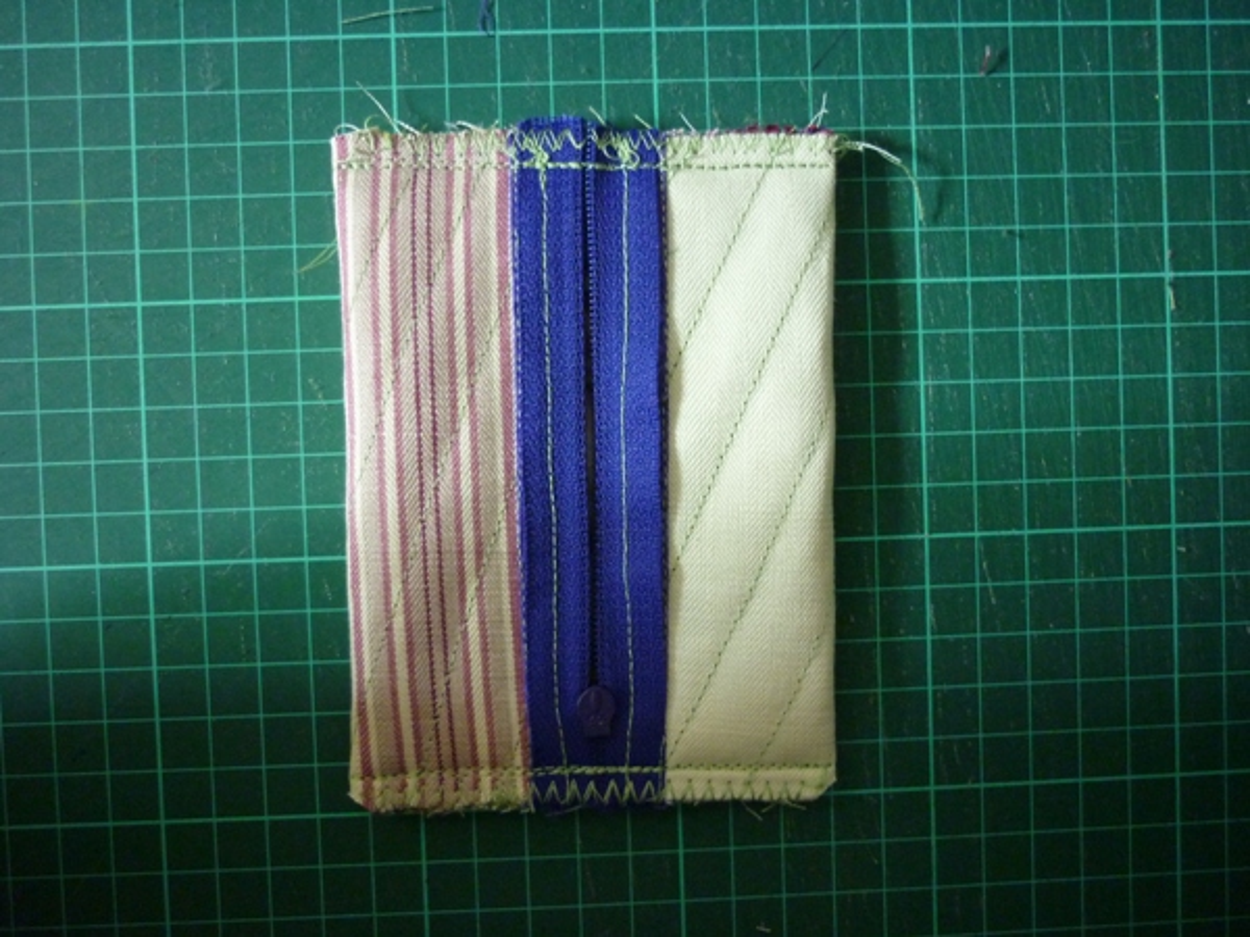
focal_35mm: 33
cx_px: 625
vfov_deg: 42.9
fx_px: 1192
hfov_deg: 55.4
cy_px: 468
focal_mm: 5.5
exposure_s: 1/15
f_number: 2.8
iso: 400
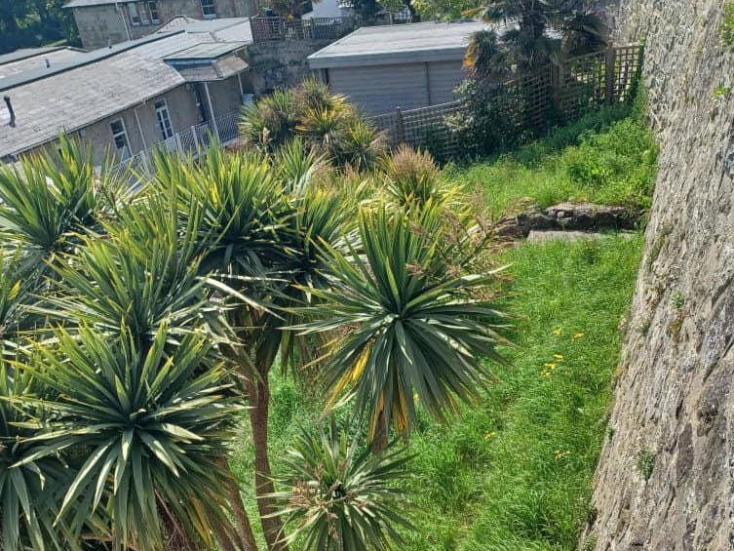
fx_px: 721
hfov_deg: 54.0
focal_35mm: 34
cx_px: 367
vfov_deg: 41.4
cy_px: 350
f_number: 1.8
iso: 32
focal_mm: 4.6
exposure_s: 1/298
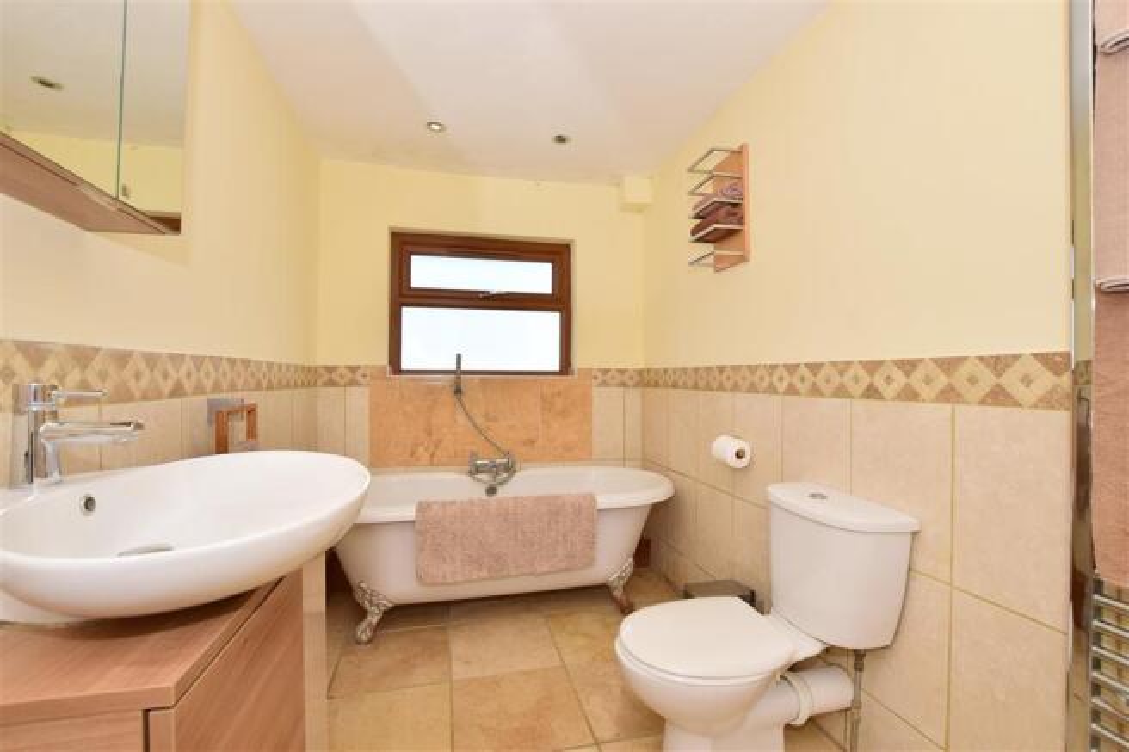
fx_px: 470
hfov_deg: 100.4
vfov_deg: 77.3
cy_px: 376
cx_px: 564
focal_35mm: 15
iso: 320
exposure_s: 1/200
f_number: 10
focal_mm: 10
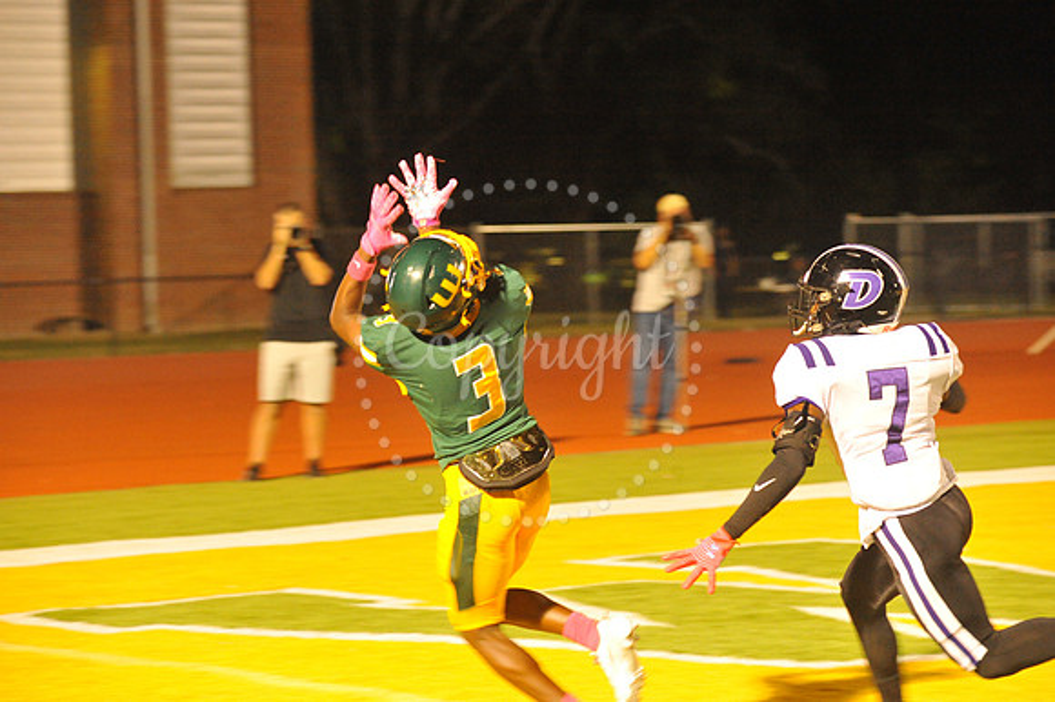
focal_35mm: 125
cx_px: 528
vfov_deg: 11.0
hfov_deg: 16.4
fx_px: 3661
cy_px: 351
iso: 6400
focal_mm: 125
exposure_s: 1/200
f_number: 5
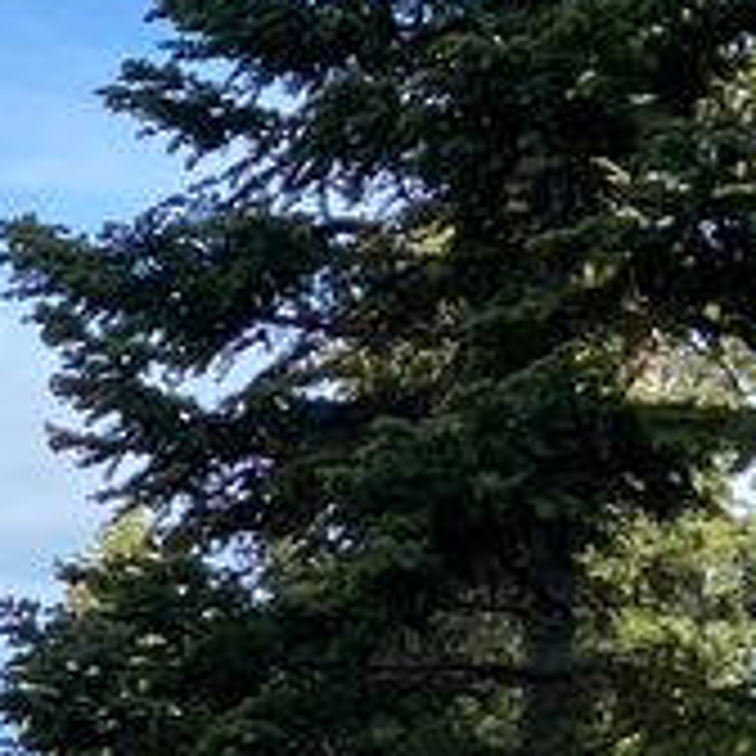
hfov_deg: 11.0
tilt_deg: -3.6
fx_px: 3459
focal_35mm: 140
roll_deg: -1.6
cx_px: -904
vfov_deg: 12.3
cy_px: 801
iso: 32
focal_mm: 4.25
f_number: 1.8
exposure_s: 1/1016
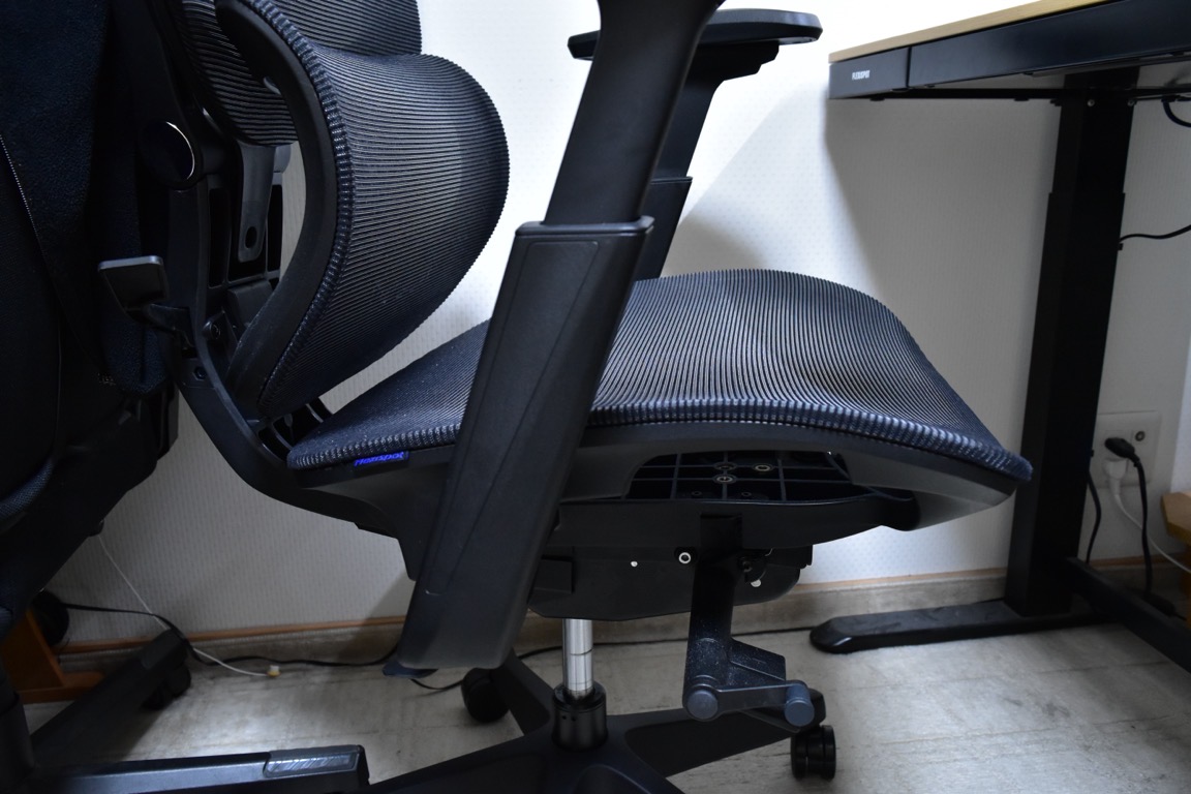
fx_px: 893
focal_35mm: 27
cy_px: 397
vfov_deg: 47.9
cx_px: 596
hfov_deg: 67.4
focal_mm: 18
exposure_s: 1/25
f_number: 5.6
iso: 1600
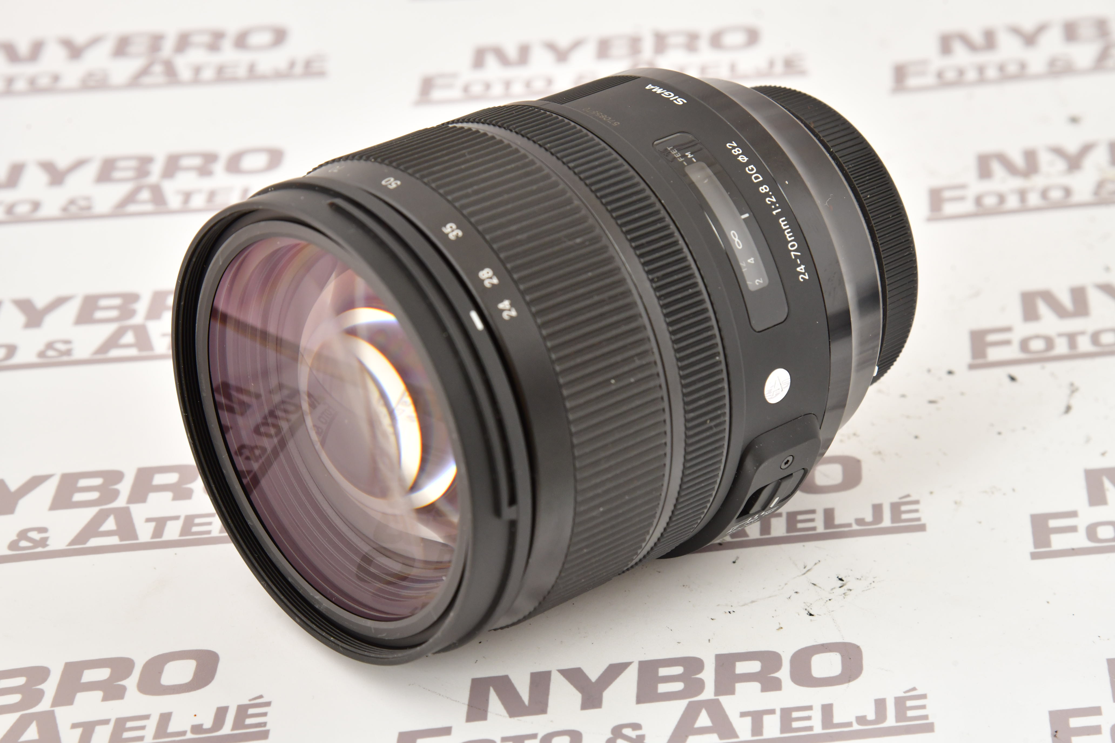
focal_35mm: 120
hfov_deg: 17.1
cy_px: 372
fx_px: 3716
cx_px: 558
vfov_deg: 11.4
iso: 1000
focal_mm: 120
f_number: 11
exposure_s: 1/160
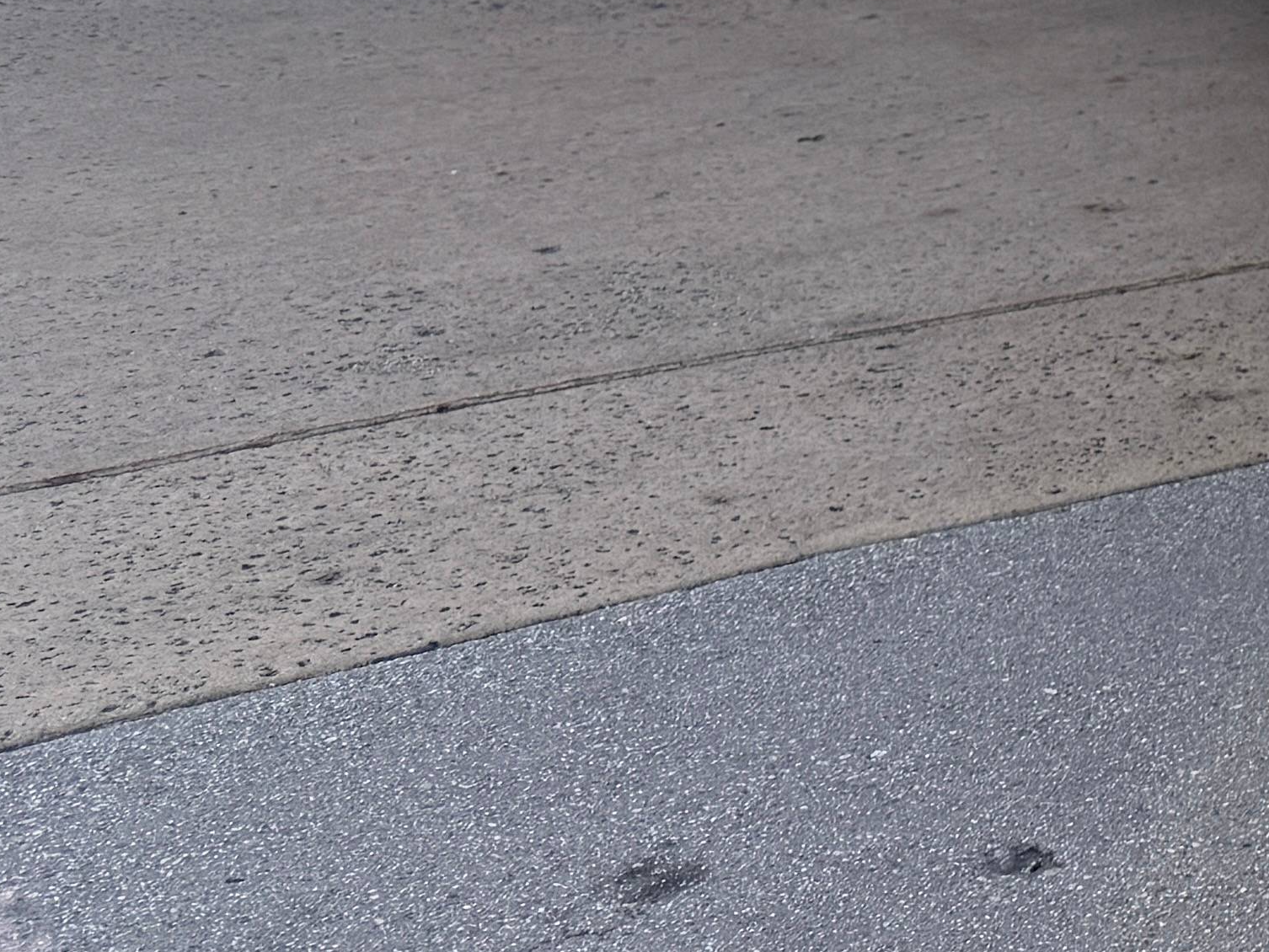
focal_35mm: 91
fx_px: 3337
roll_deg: -1.1
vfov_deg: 15.2
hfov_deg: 17.3
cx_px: 2332
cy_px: -420
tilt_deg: -6.4
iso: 80
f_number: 1.78
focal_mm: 6.76
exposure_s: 1/1770
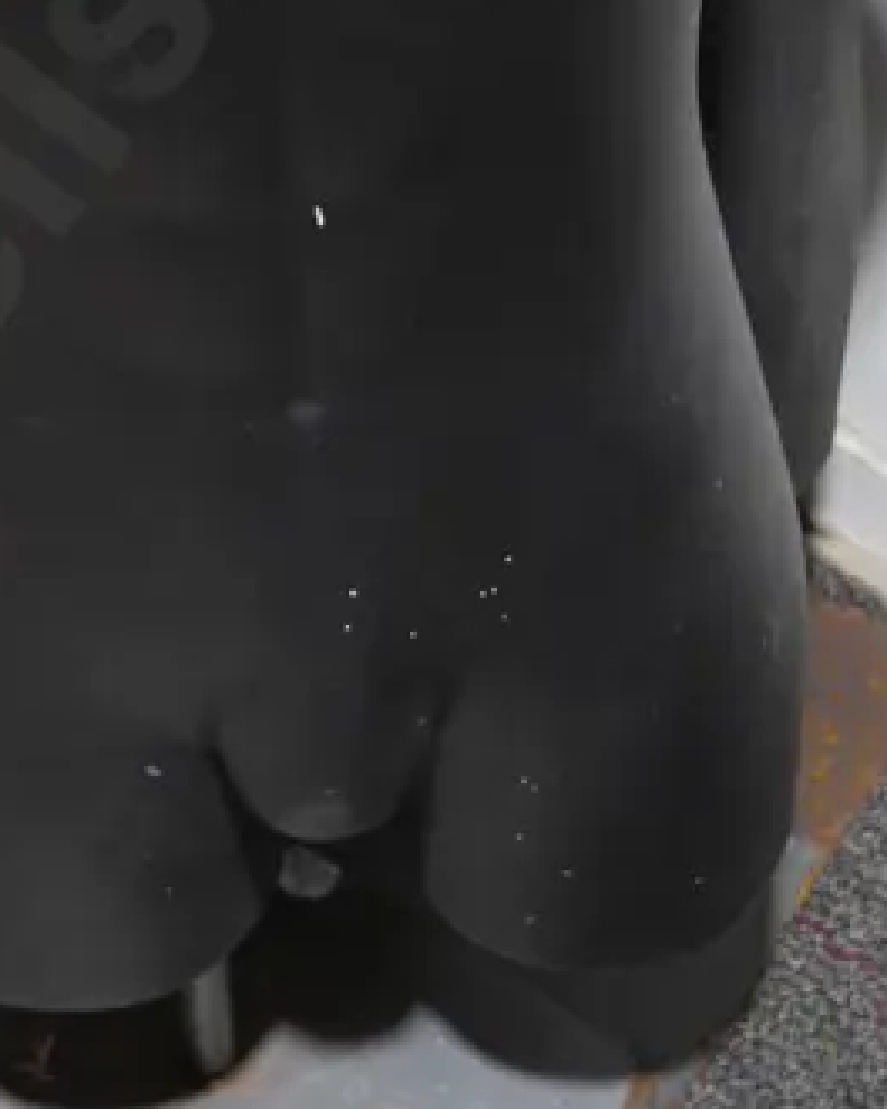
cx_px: 339
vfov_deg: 18.6
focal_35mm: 97
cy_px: -262
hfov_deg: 15.8
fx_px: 3183
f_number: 3.6
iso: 400
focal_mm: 16
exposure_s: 1/60
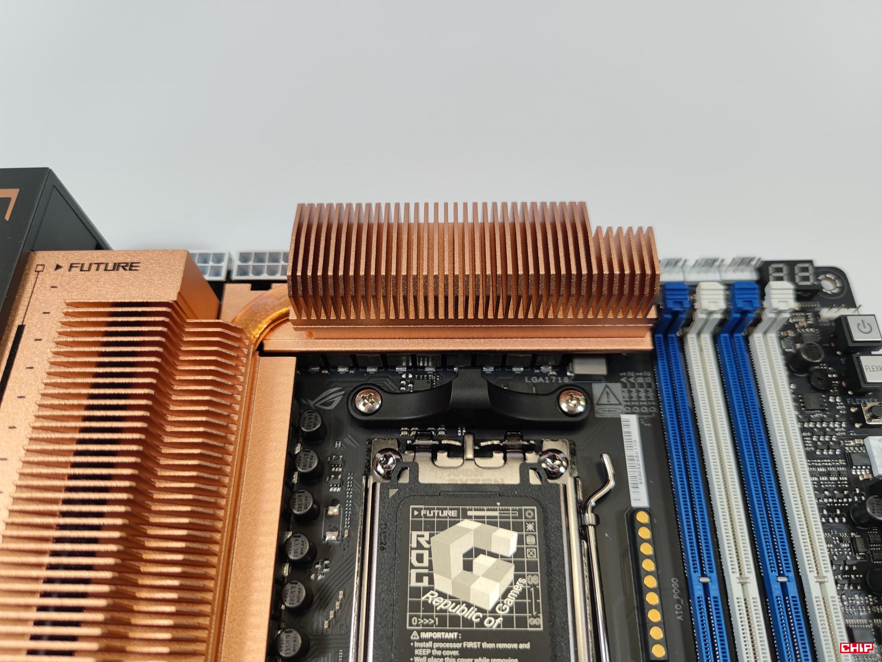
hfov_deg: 69.4
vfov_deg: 54.9
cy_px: 331
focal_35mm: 25
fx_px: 637
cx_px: 441
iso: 70
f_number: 1.85
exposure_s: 1/100
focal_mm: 6.78
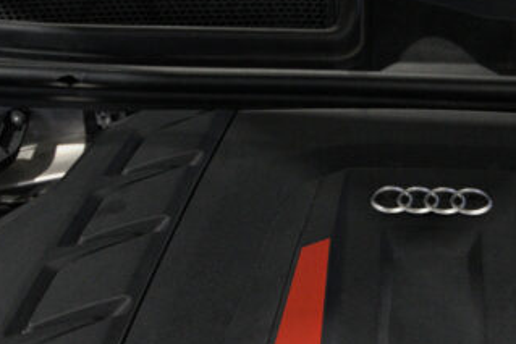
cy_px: 282
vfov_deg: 11.2
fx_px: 1749
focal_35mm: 122
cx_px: 419
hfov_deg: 16.6
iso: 3200
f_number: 2.8
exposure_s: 1/160
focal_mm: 38
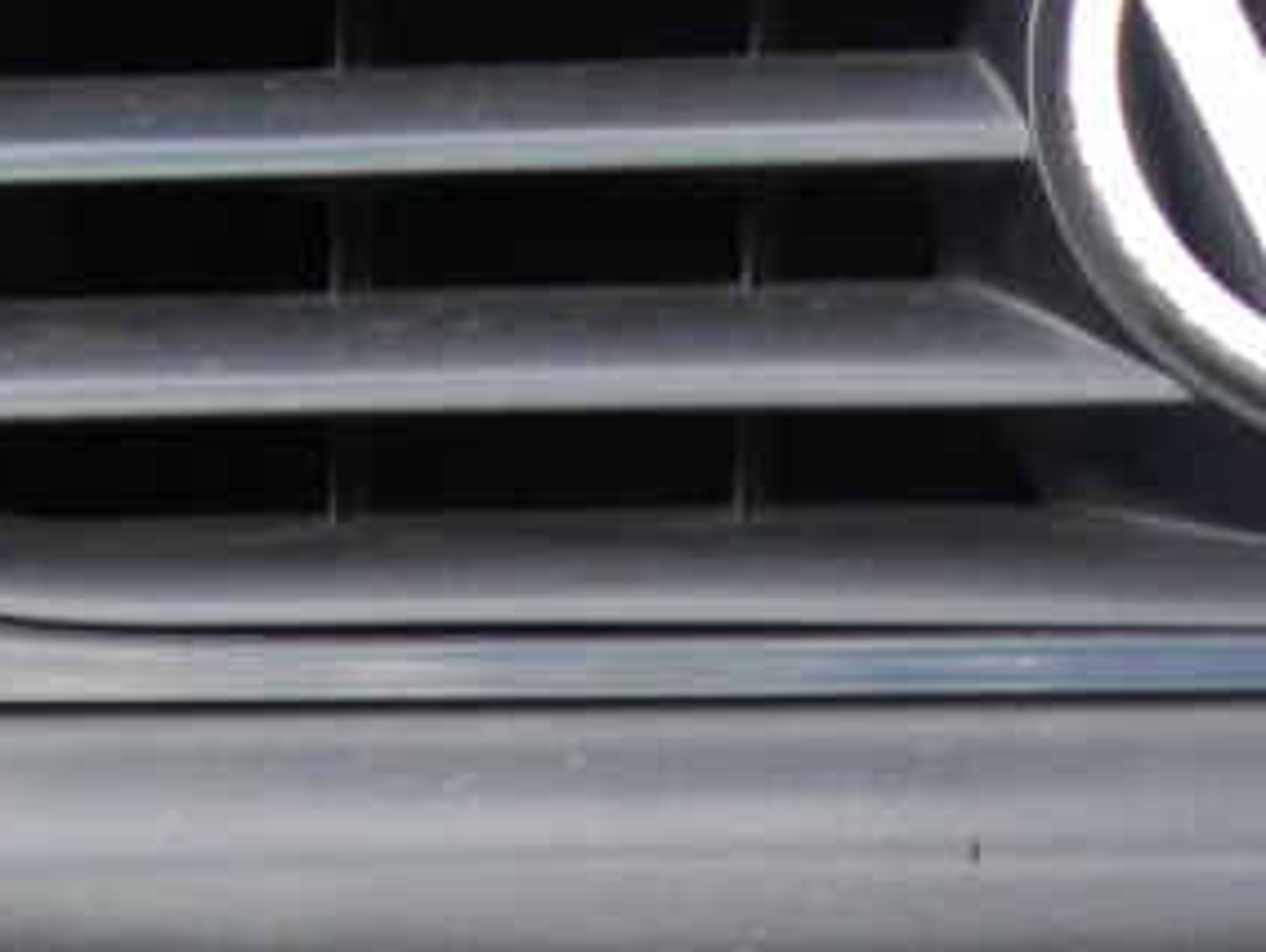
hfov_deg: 16.9
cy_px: 1560
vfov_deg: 12.4
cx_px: 1445
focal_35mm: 112
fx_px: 4101
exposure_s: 1/160
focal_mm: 5.7
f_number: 2.9
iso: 100
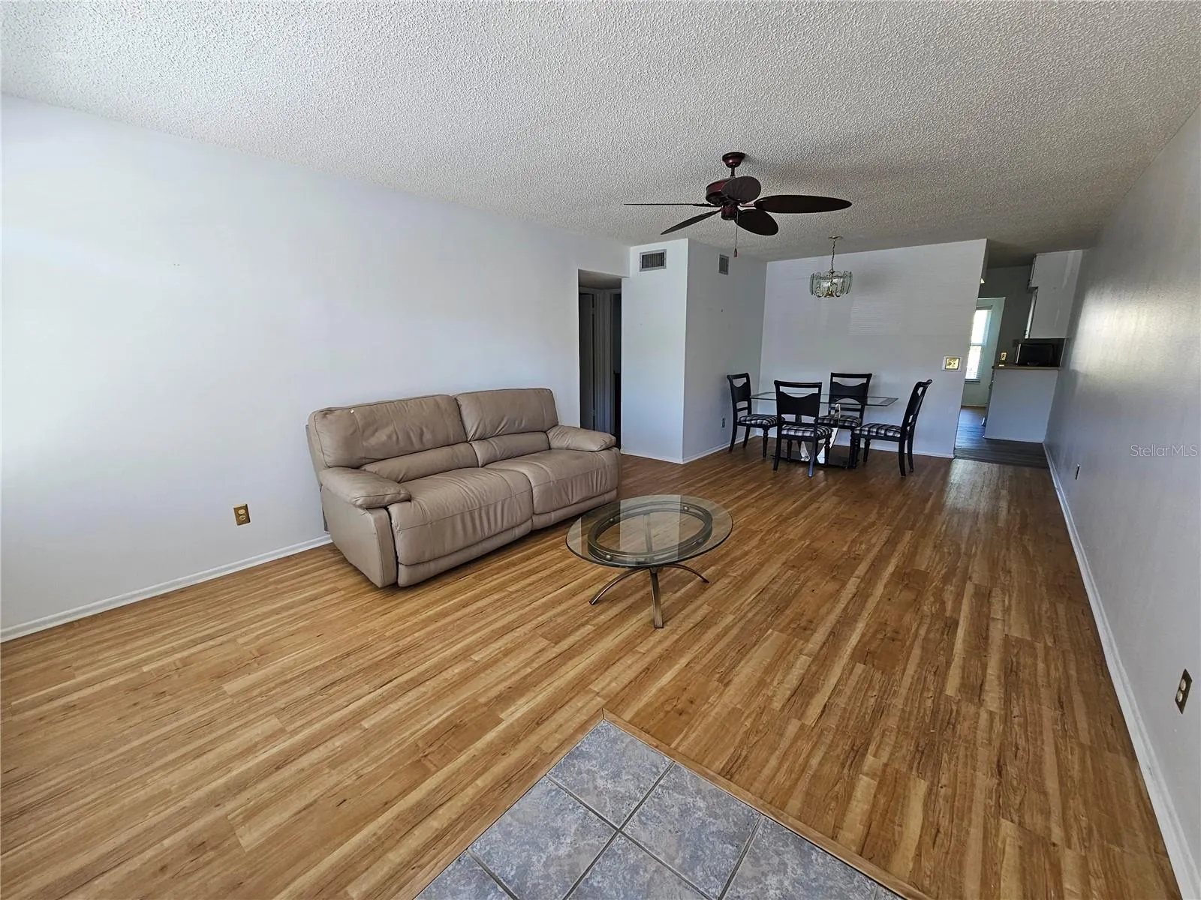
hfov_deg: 106.2
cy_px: 450
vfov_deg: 89.9
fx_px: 451
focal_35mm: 13
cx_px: 600
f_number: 2.2
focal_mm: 2.2
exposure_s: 1/60
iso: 100
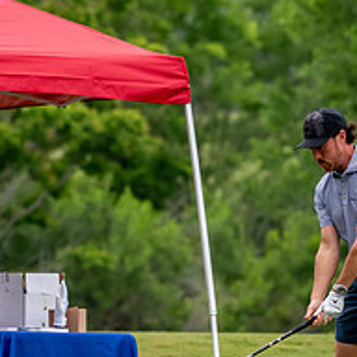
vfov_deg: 1.6
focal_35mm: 1116
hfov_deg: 1.6
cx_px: 294
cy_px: 217
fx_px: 13021
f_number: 5.6
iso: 1400
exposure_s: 1/2000
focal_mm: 290
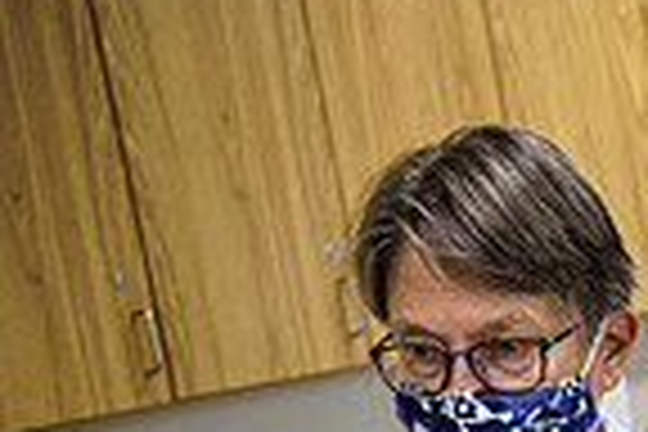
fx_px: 2628
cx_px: 1150
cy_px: 734
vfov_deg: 9.1
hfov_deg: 12.8
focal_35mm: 146
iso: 2000
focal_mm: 34.7
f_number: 4
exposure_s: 1/320
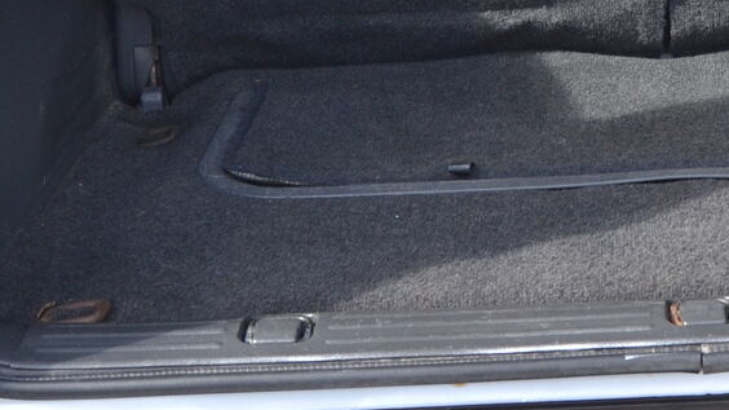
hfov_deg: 19.4
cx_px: 724
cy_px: -219
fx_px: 2068
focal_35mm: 107
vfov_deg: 10.9
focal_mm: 20
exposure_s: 1/125
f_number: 5.6
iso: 140
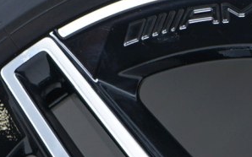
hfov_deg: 6.9
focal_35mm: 302
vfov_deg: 4.3
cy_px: 356
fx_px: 2073
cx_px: 263
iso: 250
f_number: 7.1
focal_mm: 46
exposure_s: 1/125
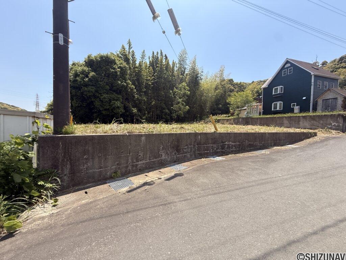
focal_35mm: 14
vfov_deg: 85.7
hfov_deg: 102.1
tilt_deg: +7.6
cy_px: 130
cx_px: 173
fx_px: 140
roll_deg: -1.8
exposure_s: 1/1017
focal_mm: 2.22
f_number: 2.2
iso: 64
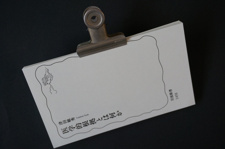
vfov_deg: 33.0
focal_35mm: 40
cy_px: 74
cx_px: 112
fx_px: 253
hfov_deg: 48.0
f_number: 4.5
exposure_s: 1/60
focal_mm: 27
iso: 500
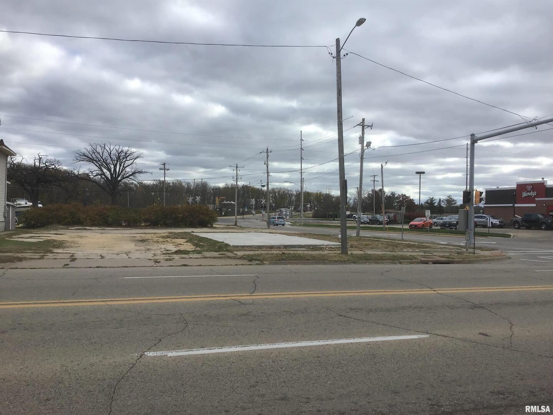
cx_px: 276
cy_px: 208
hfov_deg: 58.4
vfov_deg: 45.4
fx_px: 495
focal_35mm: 31
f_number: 2.4
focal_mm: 3.3
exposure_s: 1/1072
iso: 25
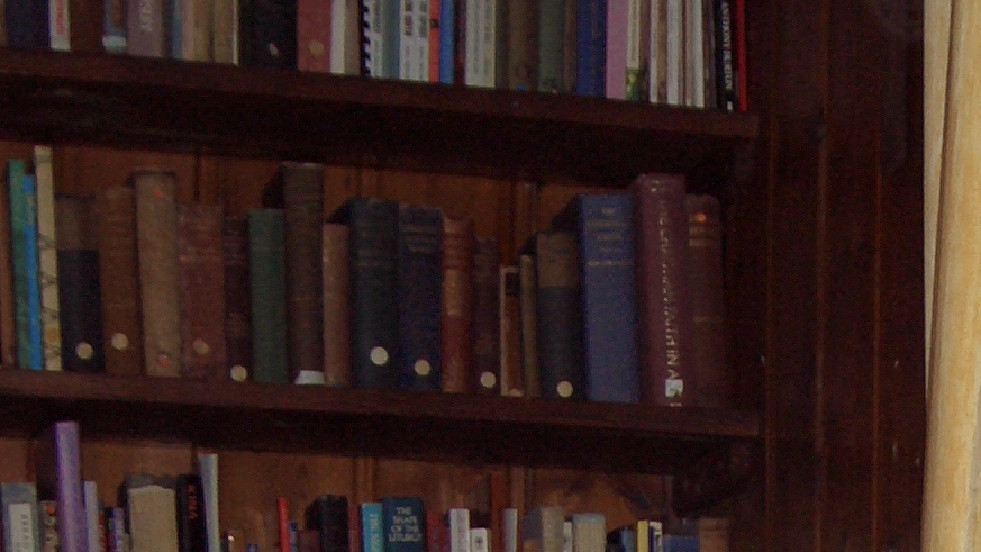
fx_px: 3564
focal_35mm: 137
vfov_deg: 8.4
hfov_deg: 15.3
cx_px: 1056
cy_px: 1132
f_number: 2.8
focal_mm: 8
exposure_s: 1/60
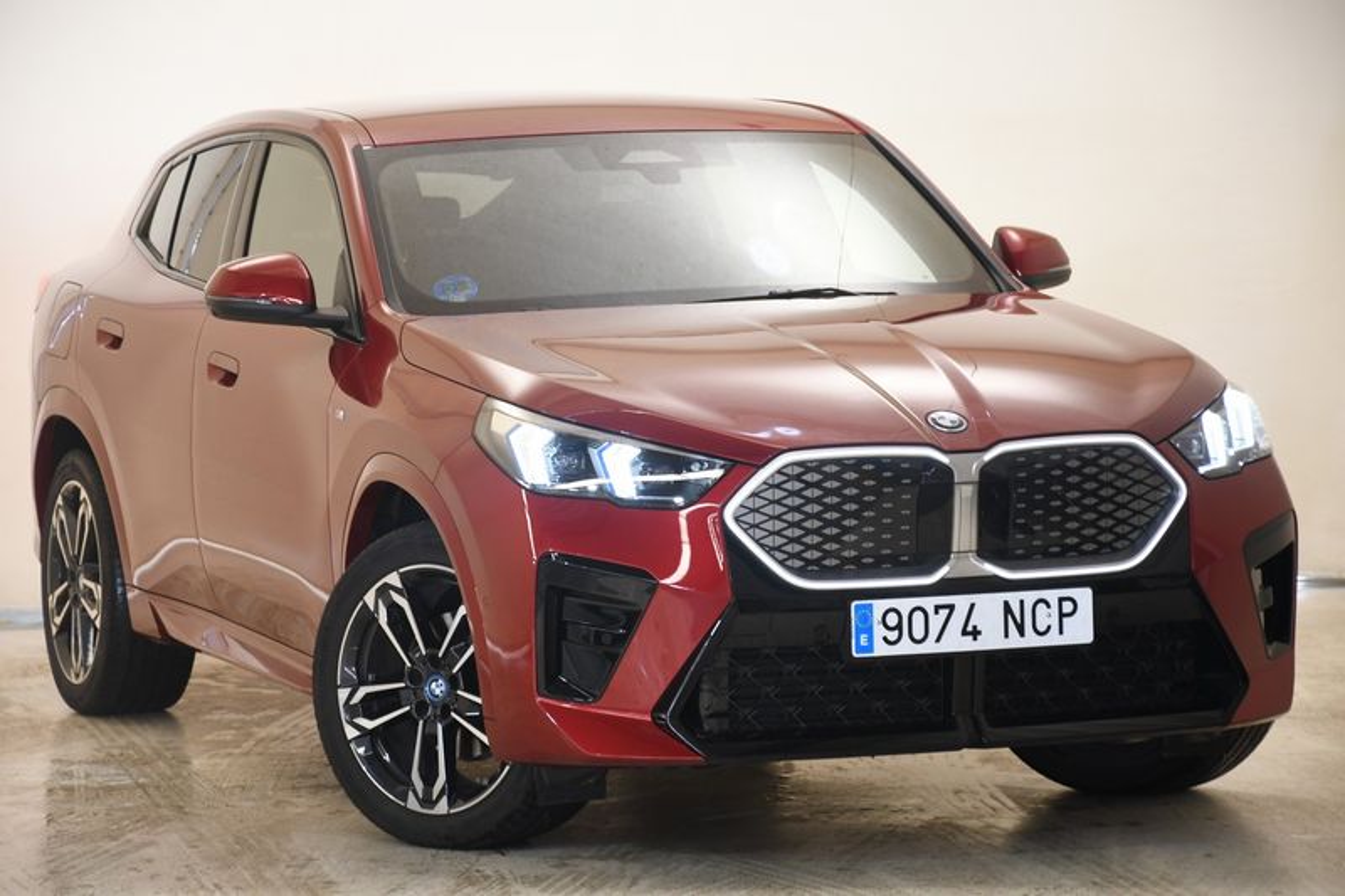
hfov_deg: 15.2
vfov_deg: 10.2
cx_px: 672
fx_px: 5042
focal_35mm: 135
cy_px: 448
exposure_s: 1/20
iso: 640
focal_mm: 90
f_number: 5.3
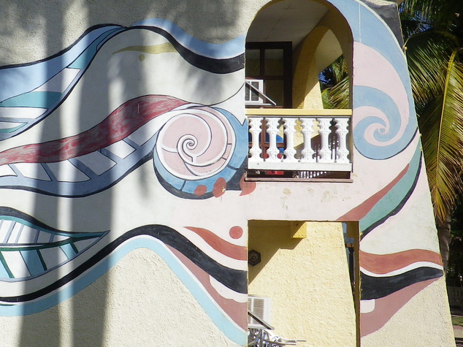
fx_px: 709
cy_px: 170
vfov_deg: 27.5
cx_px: 69
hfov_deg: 34.6
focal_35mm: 53
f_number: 8.3
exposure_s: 1/200
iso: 80
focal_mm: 5
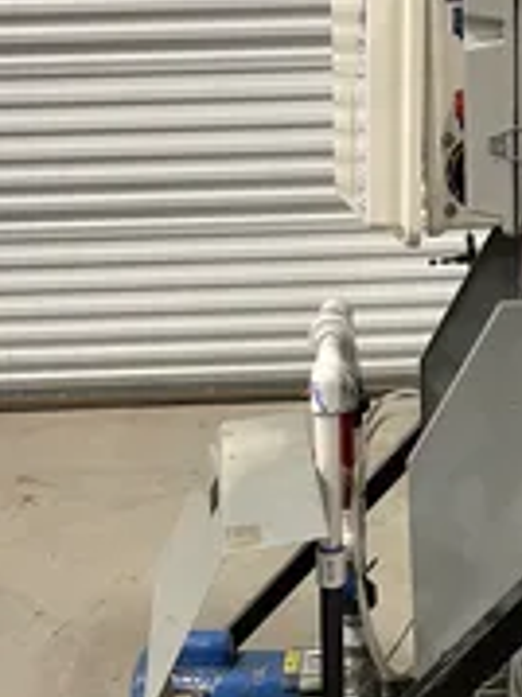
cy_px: 475
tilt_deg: -23.4
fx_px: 1168
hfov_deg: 24.8
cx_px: 409
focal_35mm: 58
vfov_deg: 32.9
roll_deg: +2.1
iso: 250
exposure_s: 1/60
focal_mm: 4.2
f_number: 1.6
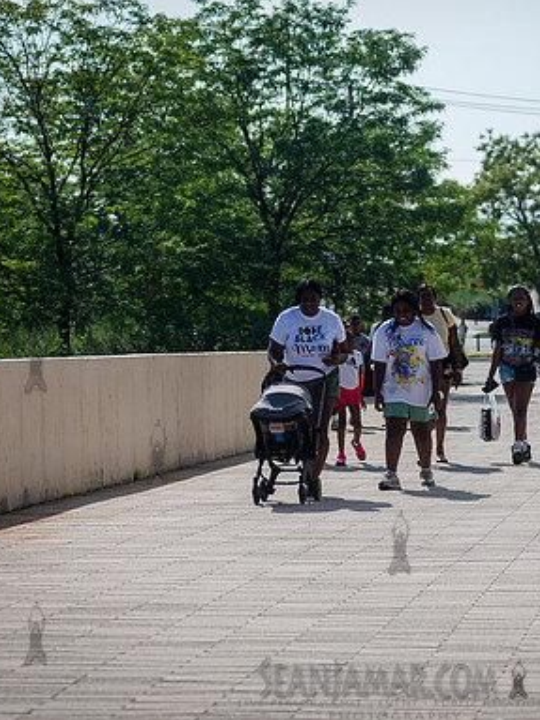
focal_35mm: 123
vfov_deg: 16.0
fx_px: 2560
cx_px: 399
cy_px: 360
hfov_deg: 12.0
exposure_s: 1/4000
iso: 320
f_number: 3.5
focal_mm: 80
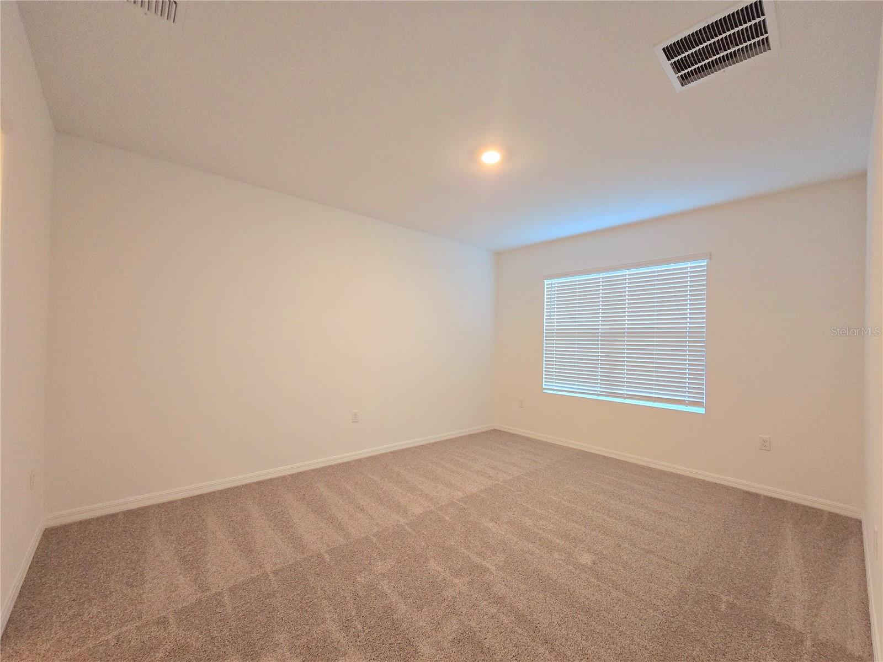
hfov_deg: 106.2
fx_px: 332
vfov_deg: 89.9
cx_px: 442
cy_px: 331
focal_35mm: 13
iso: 640
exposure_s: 1/60
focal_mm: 2.2
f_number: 2.2
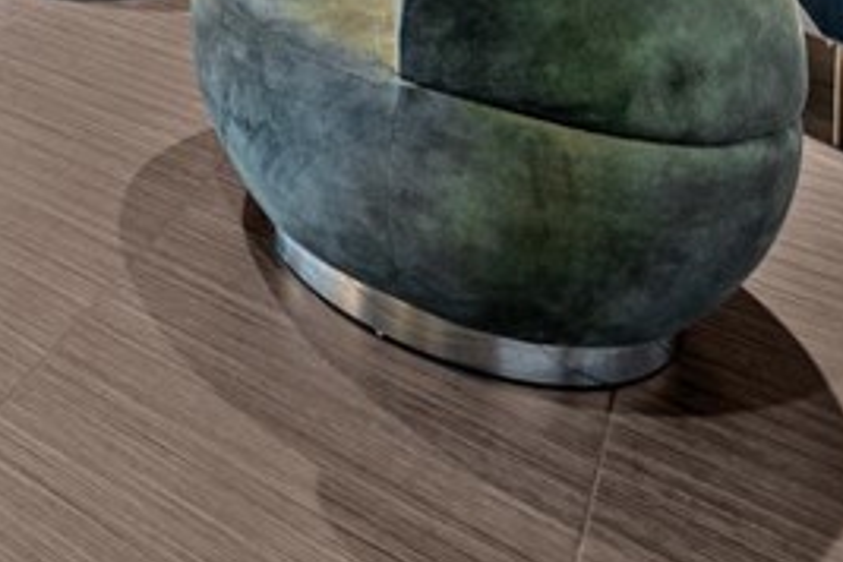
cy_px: -475
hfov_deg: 33.8
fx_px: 1077
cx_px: -189
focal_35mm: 46
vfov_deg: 20.1
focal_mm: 12
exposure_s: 1/1.25
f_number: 4
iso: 100
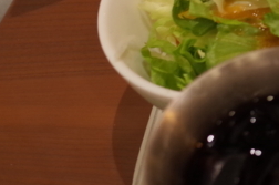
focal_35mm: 114
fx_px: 882
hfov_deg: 14.9
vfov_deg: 11.7
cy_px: -51
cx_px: 550
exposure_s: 1/40
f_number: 2.8
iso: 400
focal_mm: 18.3
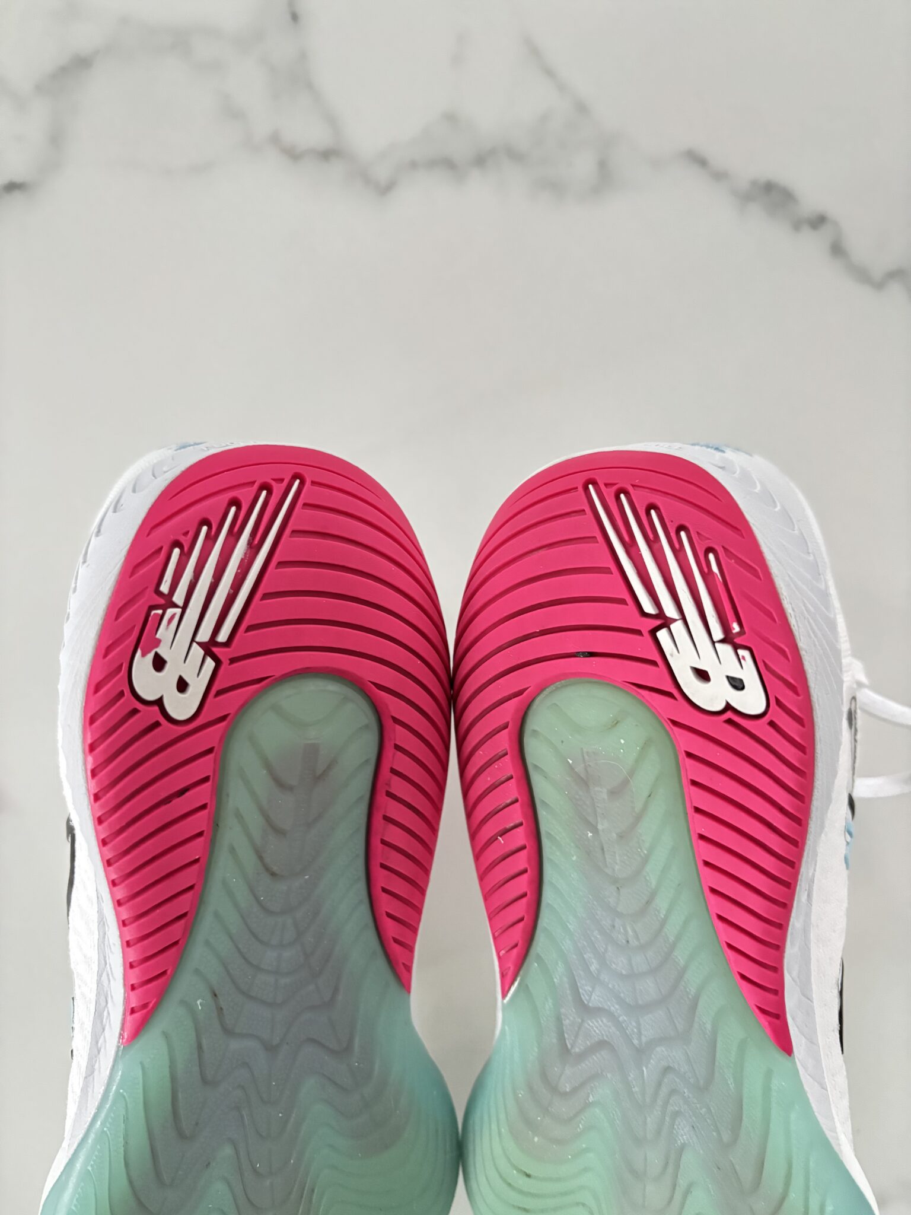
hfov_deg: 53.1
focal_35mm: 26
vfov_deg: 67.3
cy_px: 608
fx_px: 912
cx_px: 456
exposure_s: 1/30
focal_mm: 5.96
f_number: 1.6
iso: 1000
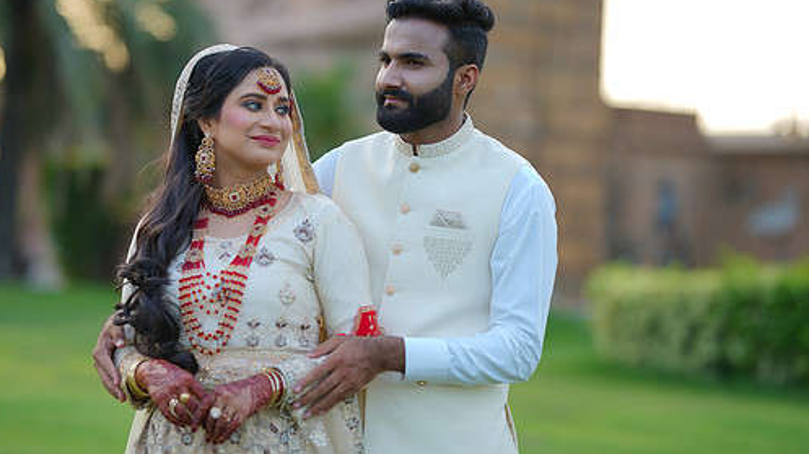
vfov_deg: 11.6
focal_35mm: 104
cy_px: 201
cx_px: 348
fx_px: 2230
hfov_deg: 20.6
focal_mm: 85
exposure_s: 1/500
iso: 50
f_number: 1.4
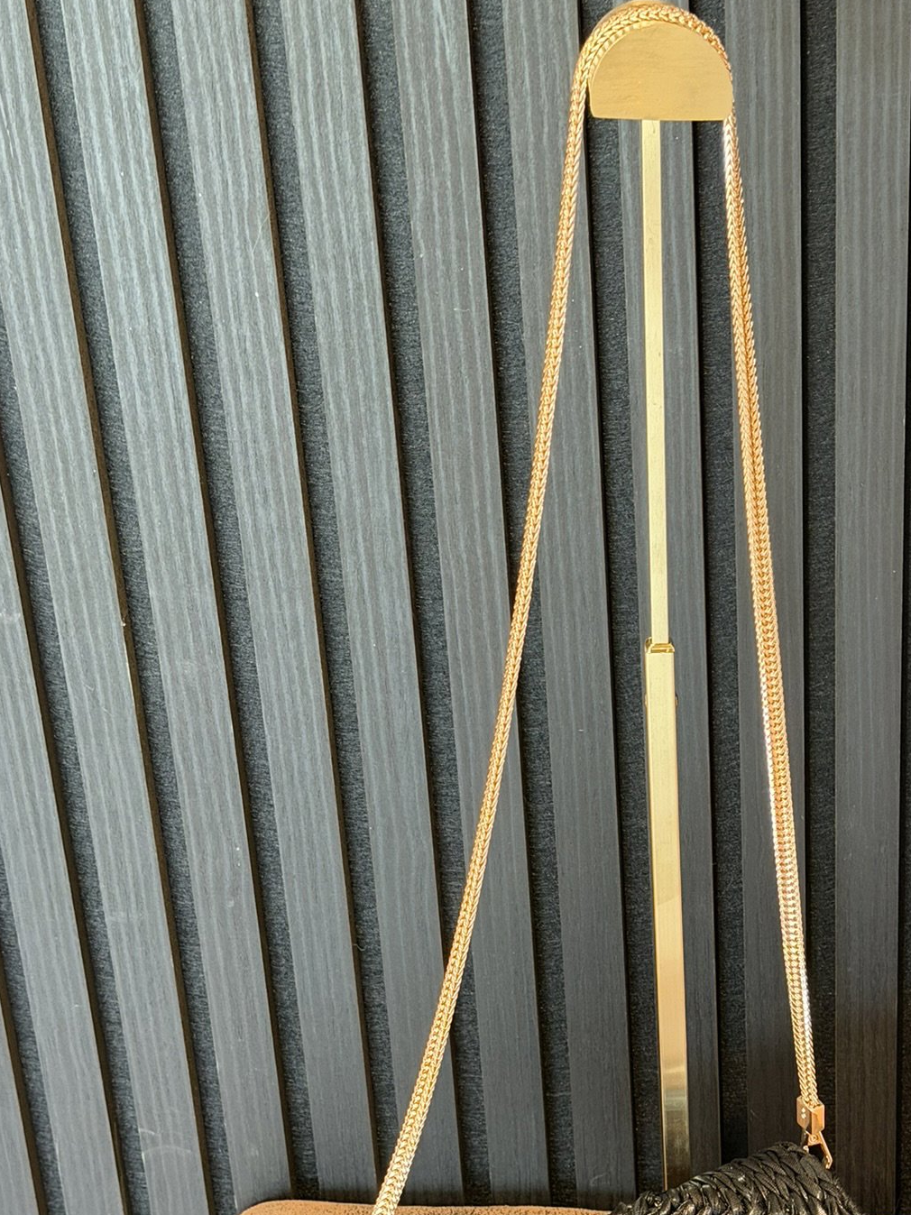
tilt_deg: -29.3
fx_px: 2562
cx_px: 689
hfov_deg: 20.0
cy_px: 873
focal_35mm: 73
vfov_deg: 26.4
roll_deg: +2.6
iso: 500
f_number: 1.78
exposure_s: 1/33
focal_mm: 6.76
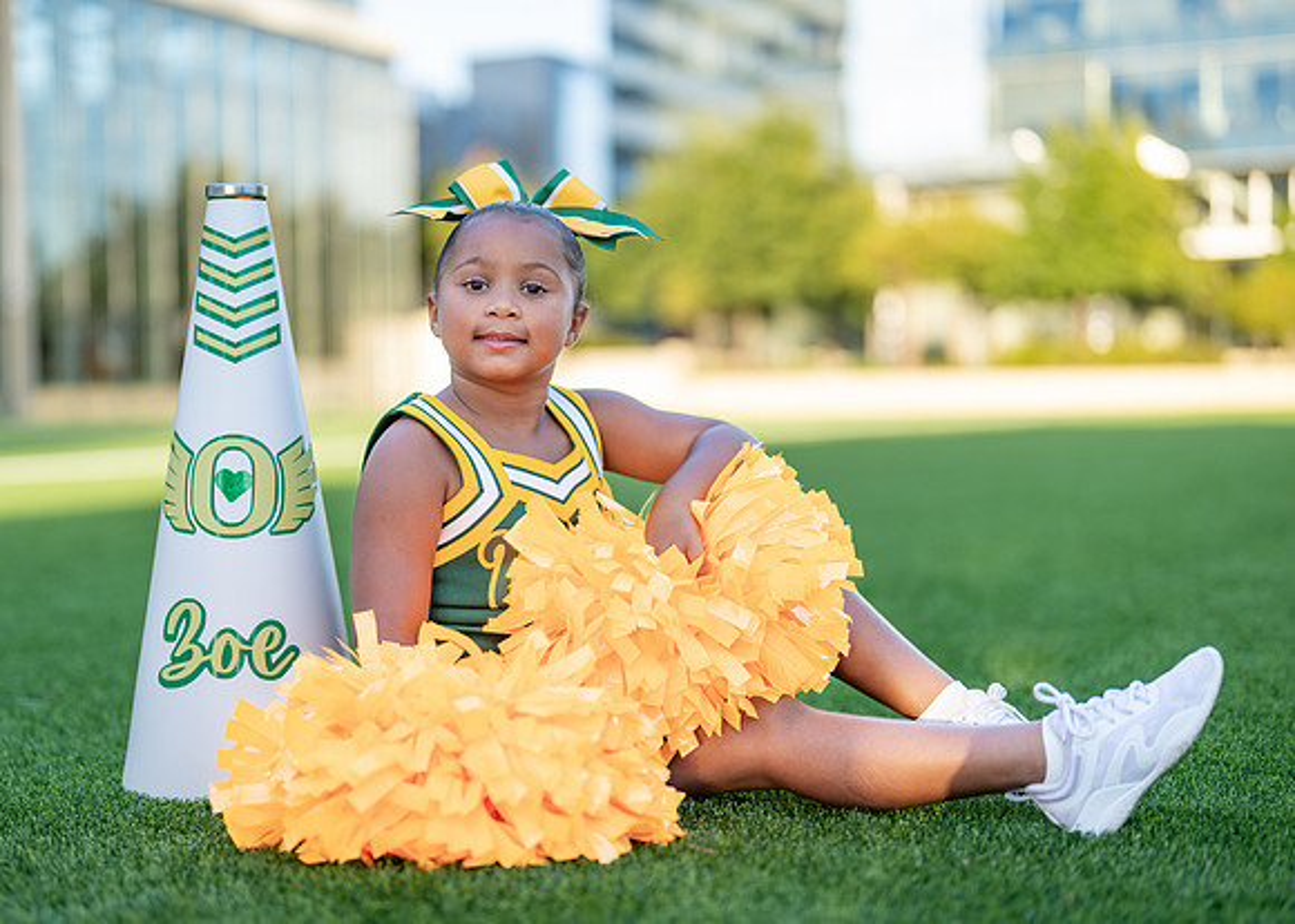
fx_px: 2109
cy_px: 497
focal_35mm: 57
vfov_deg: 24.7
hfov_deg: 34.1
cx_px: 545
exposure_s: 1/1000
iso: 100
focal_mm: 50
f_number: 1.2
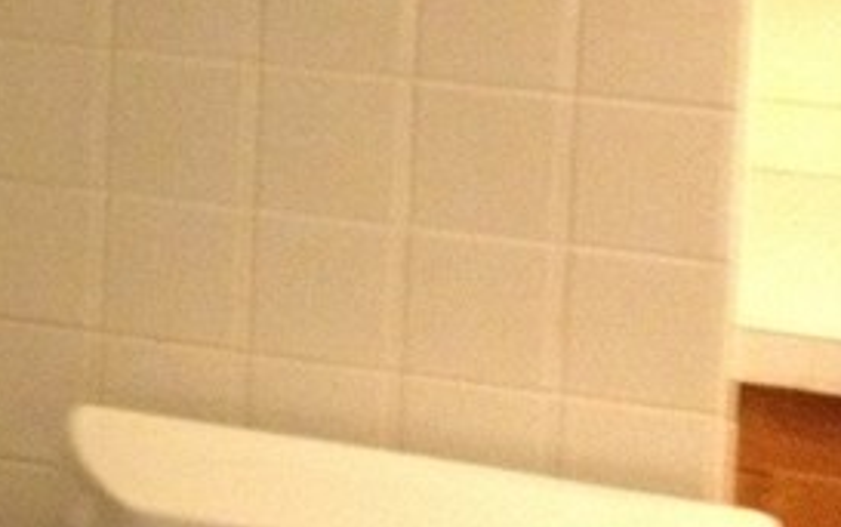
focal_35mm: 139
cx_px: -508
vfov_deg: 9.2
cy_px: -308
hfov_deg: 13.9
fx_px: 3188
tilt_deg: -6.8
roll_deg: -0.6
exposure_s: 1/15
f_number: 2.4
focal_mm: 4.28
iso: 500
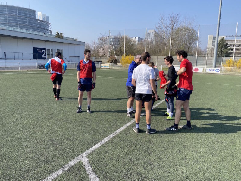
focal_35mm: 26
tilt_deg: -8.0
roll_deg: -1.4
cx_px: 120
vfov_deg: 53.1
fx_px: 181
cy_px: 90
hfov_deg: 67.3
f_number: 1.8
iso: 32
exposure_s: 1/1701
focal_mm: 4.25
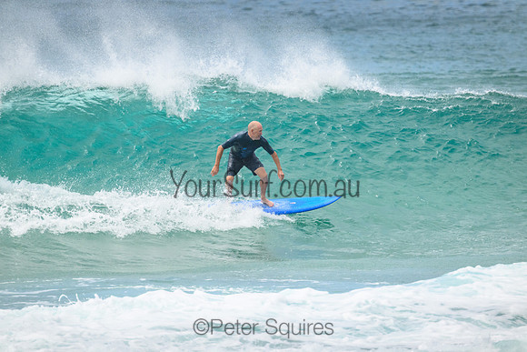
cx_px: 264
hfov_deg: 2.6
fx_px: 11713
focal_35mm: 800
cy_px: 176
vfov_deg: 1.7
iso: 1600
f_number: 11
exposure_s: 1/3200
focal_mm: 800
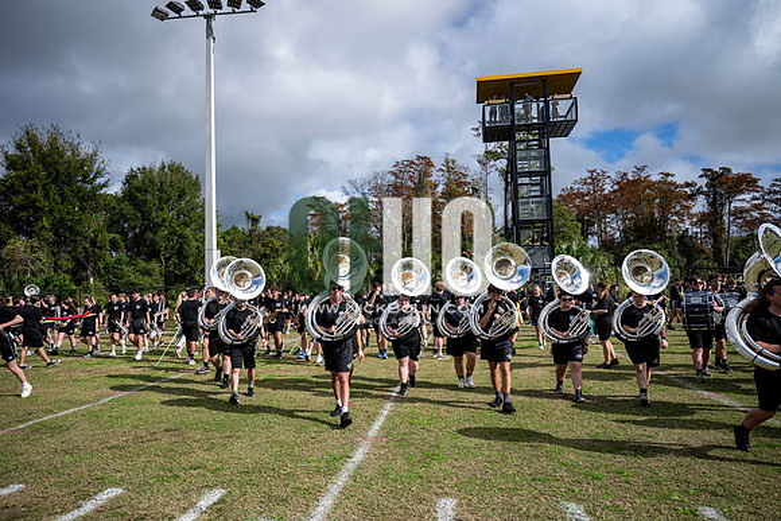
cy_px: 260
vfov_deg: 53.2
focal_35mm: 24
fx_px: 521
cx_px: 390
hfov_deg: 73.7
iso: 40
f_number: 2.8
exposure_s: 1/1250
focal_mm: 24
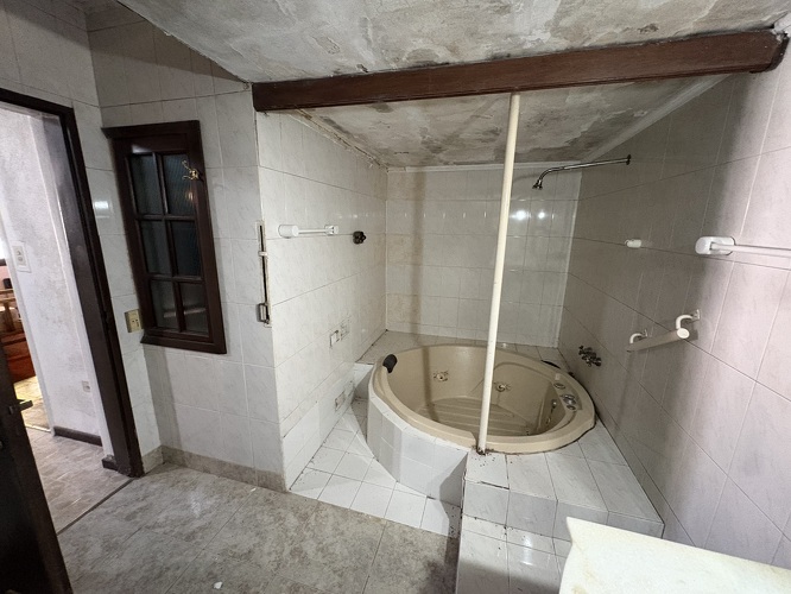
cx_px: 396
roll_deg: +0.4
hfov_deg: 102.0
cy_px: 297
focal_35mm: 14
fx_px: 320
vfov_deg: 85.7
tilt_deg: -12.5
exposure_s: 1/33
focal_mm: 2.22
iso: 640
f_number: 2.2
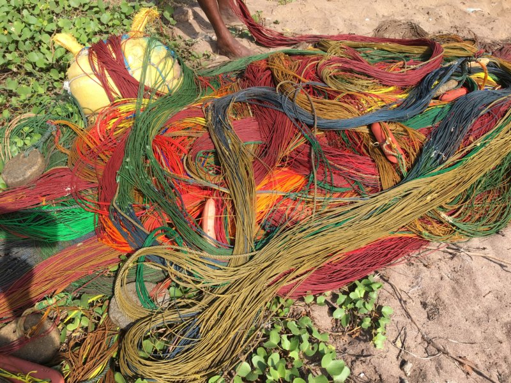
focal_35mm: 29
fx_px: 428
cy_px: 192
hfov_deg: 61.7
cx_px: 256
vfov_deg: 48.2
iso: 25
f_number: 2.2
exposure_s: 1/1083
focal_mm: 4.15
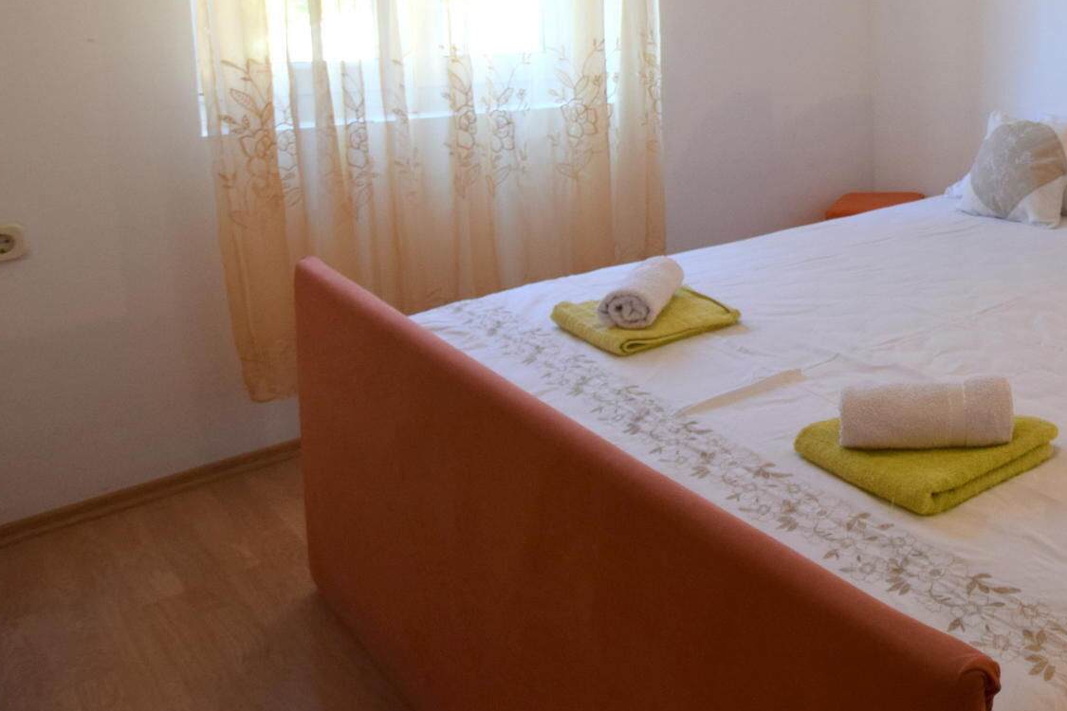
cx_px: 994
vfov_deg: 38.6
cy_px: 88
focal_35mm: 32
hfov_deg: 50.7
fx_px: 948
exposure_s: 1/80
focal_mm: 10
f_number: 4.5
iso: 400
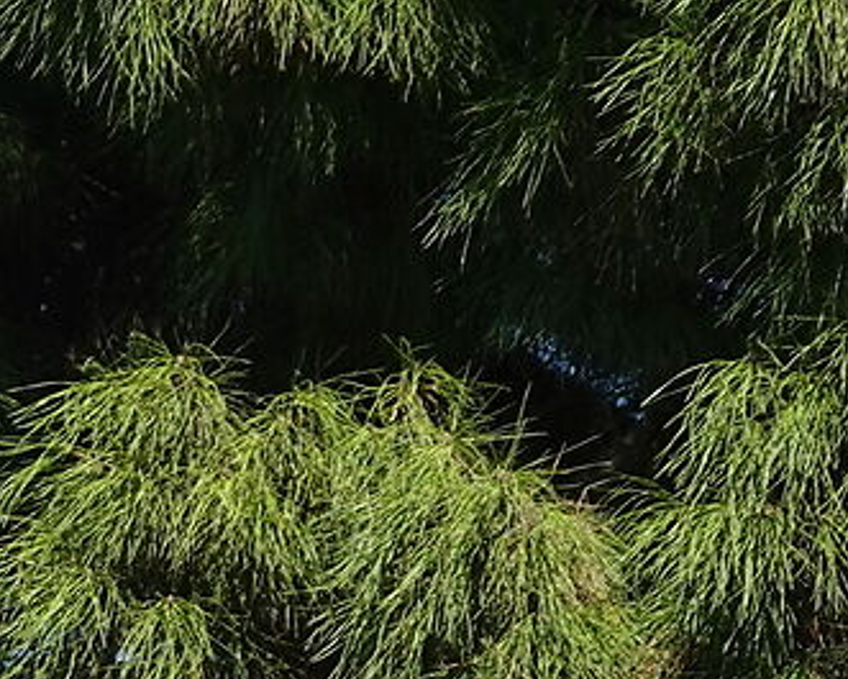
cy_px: 1148
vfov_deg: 1.9
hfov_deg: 2.4
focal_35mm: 797
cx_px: -1312
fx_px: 20009
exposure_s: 1/320
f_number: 5.6
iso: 100
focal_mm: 42.74
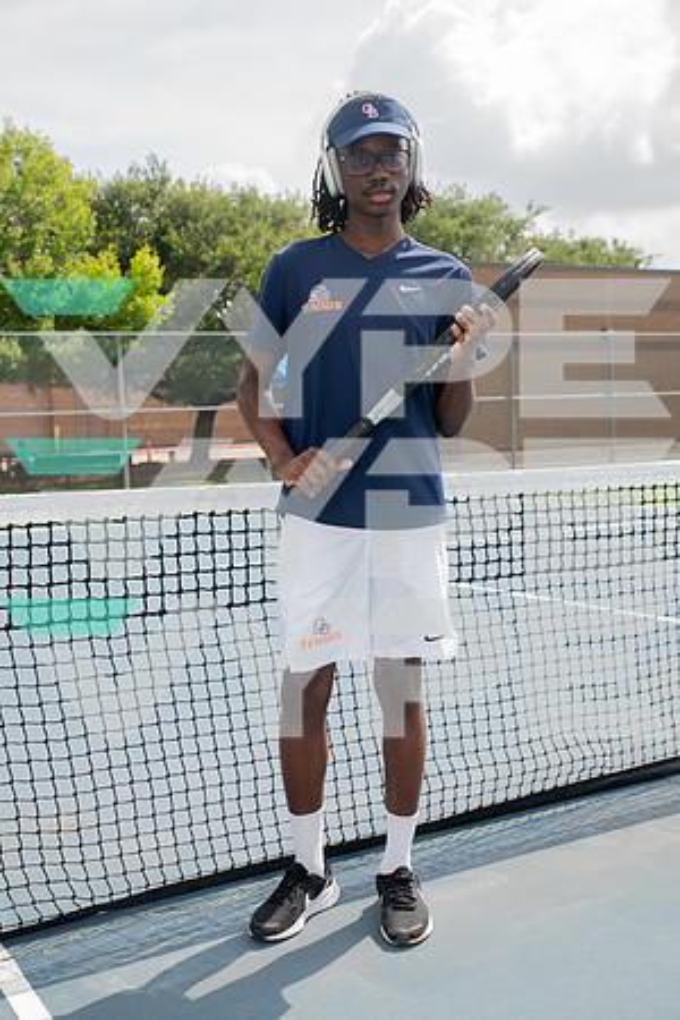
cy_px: 510
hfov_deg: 31.9
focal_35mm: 42
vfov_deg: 46.4
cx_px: 340
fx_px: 1190
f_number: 5.6
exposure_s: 1/250
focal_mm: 42
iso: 100
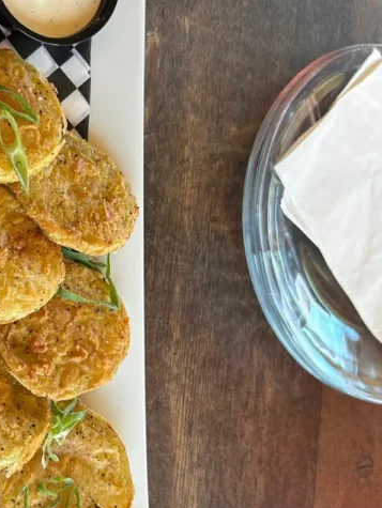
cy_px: 230
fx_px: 823
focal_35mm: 56
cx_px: 22
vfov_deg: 34.3
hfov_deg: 25.2
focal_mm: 5.7
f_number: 1.5
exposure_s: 1/120
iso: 80
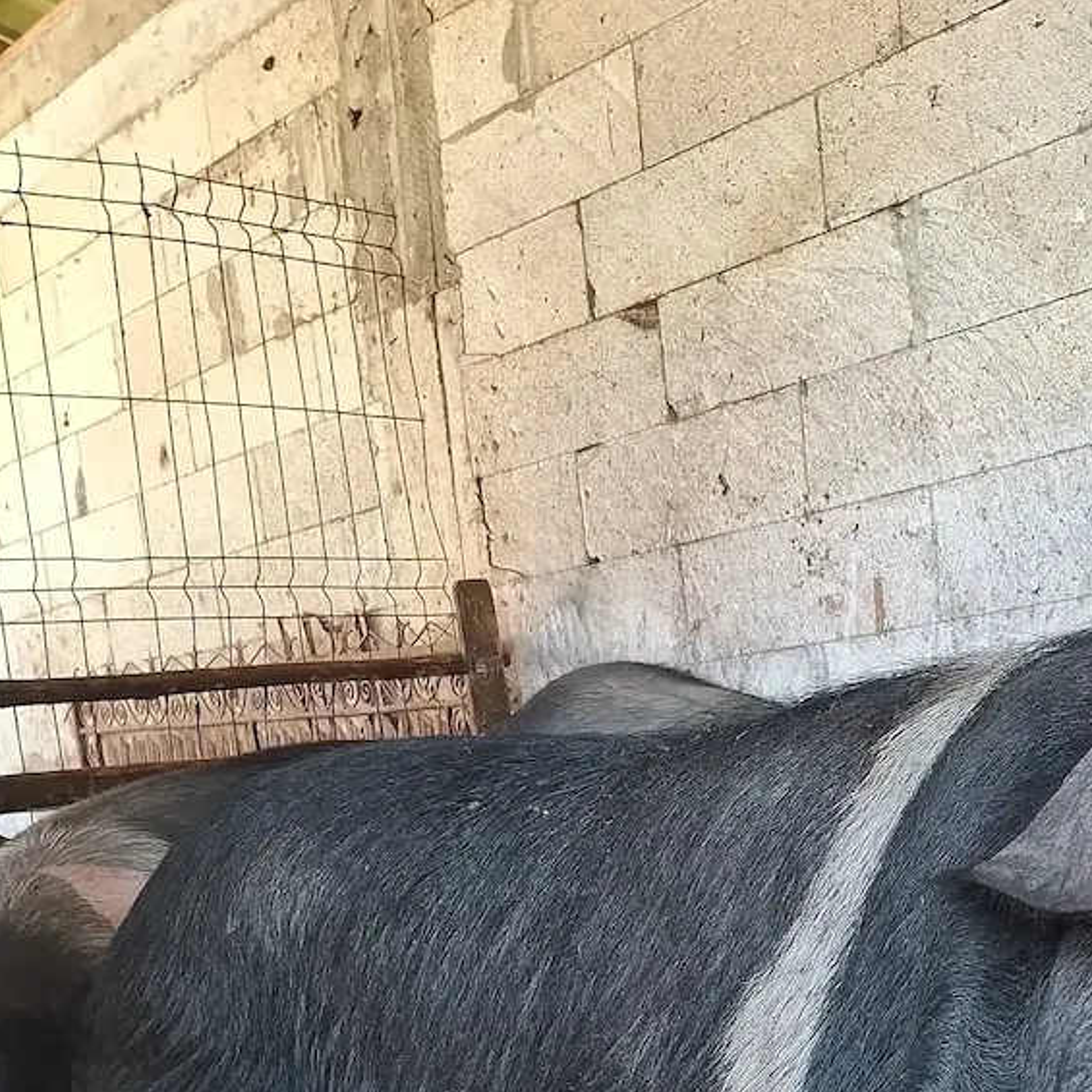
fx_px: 1713
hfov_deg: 33.9
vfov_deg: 32.7
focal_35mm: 48
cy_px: 1070
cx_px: 930
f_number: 1.8
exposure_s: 1/50
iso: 64
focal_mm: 5.54
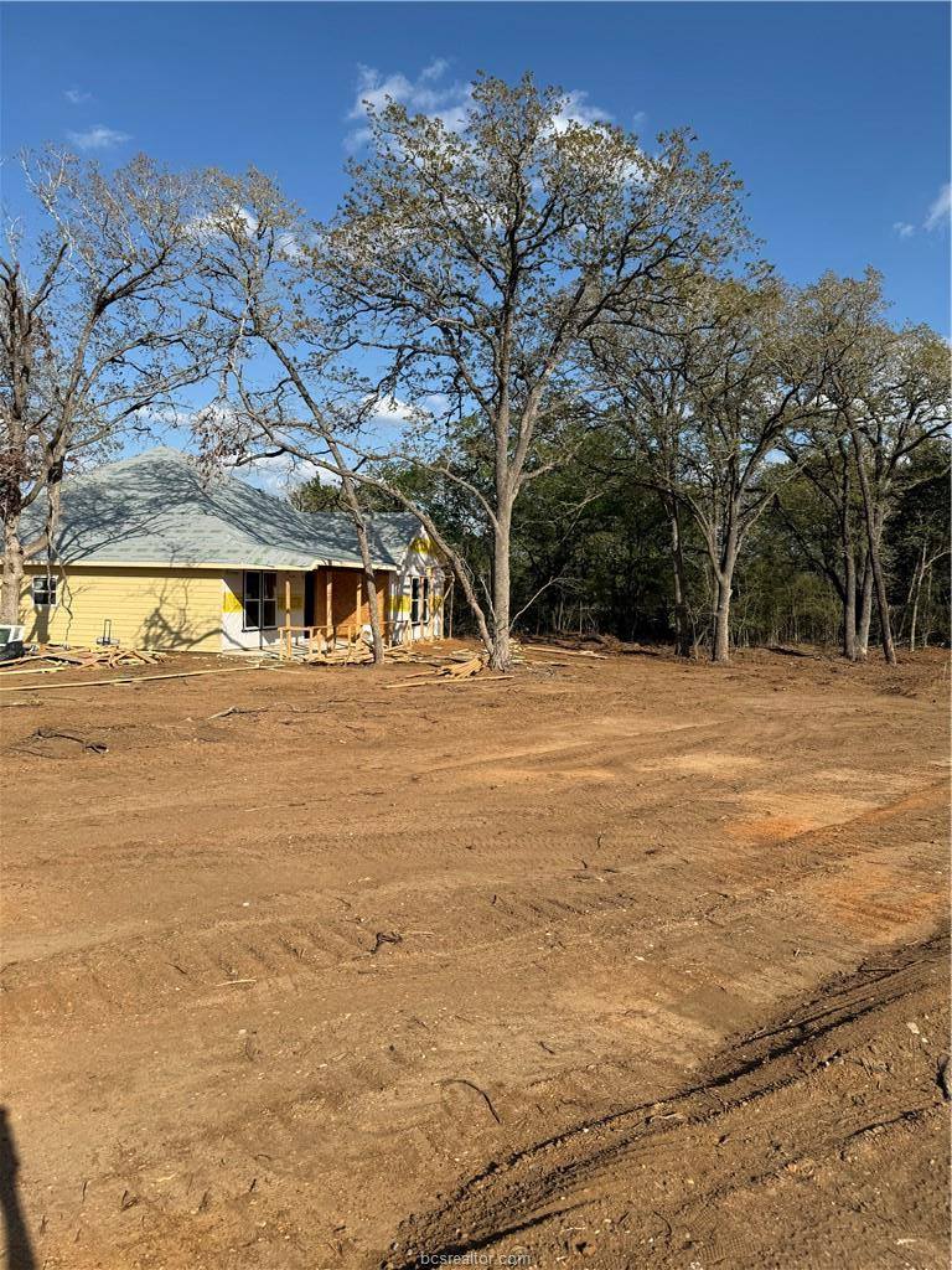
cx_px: 476
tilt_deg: -2.9
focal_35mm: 24
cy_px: 635
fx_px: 880
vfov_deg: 71.6
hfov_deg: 56.8
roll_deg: -1.6
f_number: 1.78
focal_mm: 6.76
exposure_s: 1/5319
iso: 80
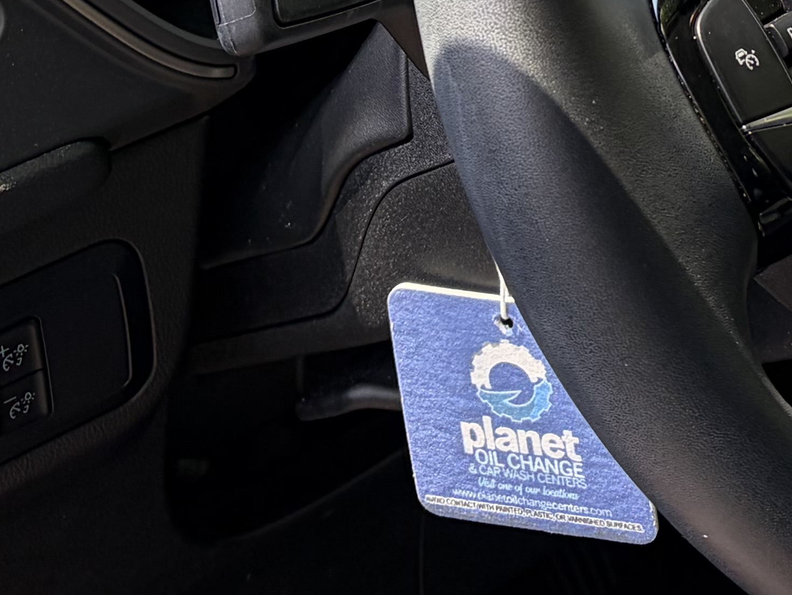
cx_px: 909
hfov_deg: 18.6
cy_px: -460
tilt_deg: -15.1
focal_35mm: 101
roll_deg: +4.4
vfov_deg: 13.3
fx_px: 2311
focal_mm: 5.96
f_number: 1.6
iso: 64
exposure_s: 1/174
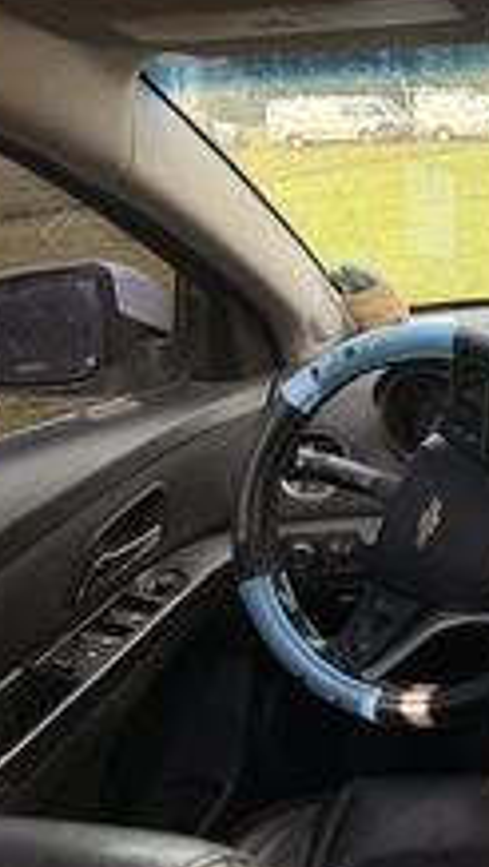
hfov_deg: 20.7
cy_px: 441
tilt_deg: -16.5
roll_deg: +1.8
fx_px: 1104
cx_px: 767
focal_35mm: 48
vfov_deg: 42.9
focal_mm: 6.76
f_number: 1.78
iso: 100
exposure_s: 1/796
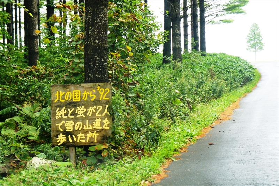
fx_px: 639
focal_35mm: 82
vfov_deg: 16.5
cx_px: 140
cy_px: 93
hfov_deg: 24.6
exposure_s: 1/160
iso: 500
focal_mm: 55
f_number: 5.6
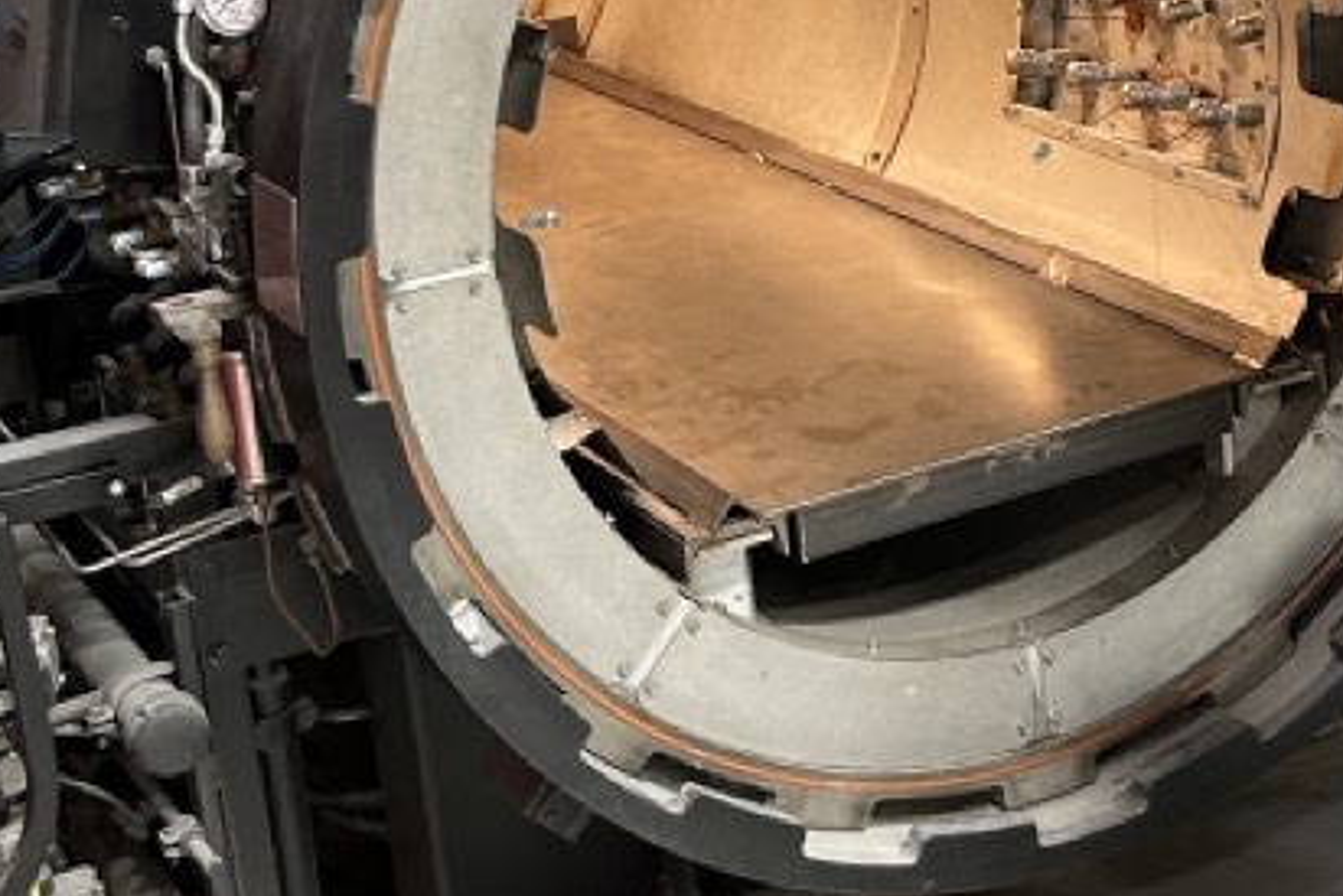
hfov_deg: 24.1
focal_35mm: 84
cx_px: 913
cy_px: 124
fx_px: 3135
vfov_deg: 16.1
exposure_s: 1/60
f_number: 1.5
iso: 80
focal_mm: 5.7
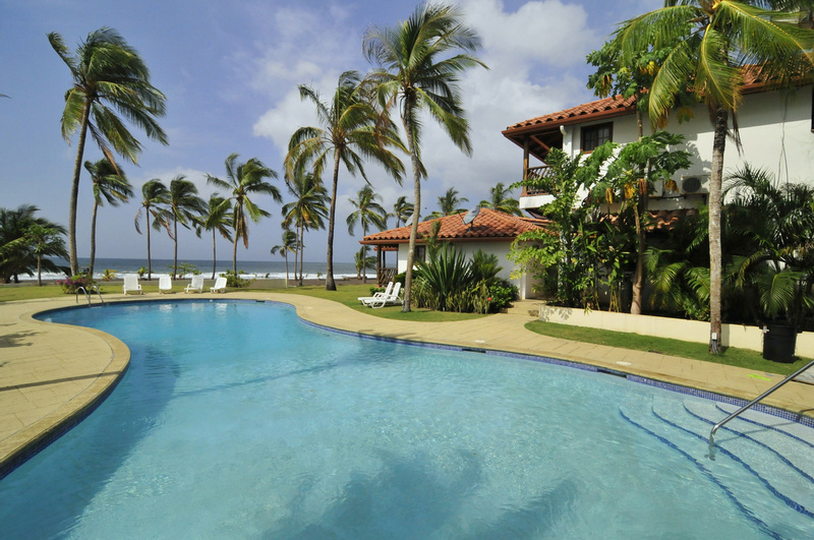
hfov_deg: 95.1
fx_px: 373
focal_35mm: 16
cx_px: 407
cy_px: 270
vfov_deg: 71.9
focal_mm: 11
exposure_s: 1/8000
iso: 1000
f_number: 6.3
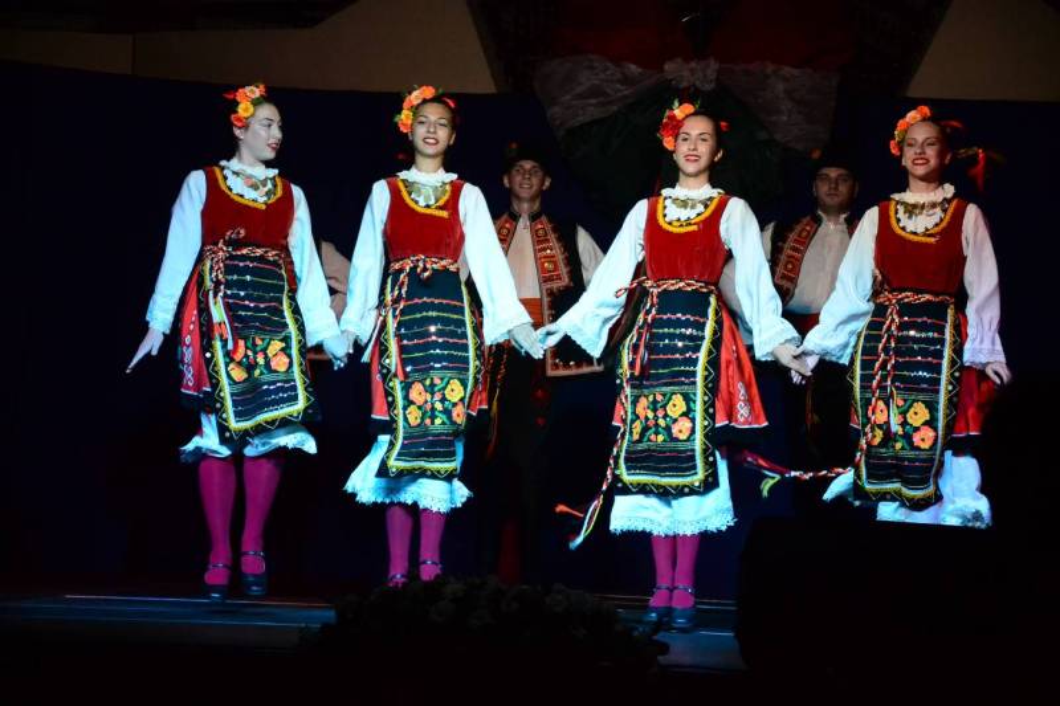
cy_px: 353
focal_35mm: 135
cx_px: 530
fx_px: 3974
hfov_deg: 15.2
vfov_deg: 10.2
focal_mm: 90
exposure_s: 1/160
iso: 3200
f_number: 5.6
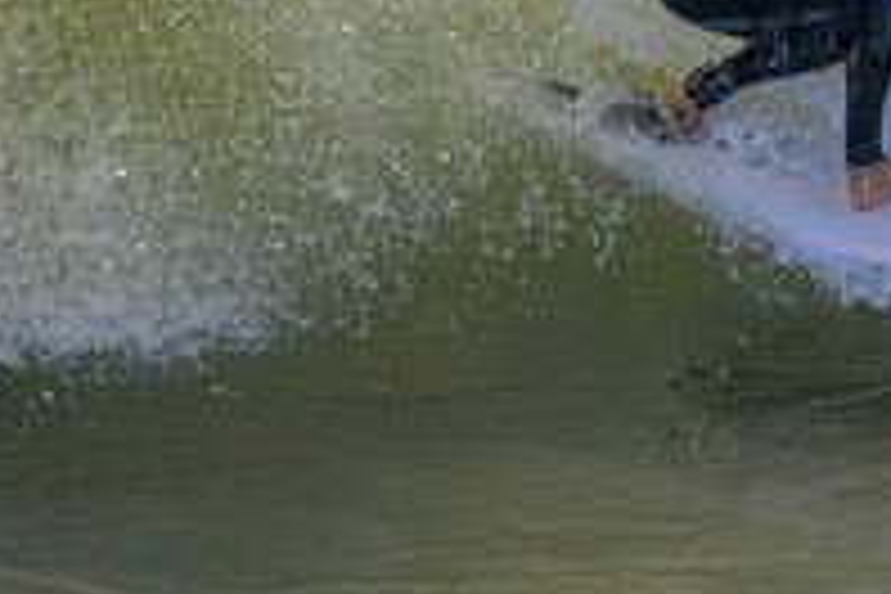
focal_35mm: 2339
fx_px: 57886
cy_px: -34
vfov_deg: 0.6
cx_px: 1179
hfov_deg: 0.9
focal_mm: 800
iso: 1800
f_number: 11
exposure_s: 1/2000
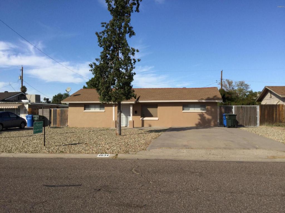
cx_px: 142
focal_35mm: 31
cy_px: 106
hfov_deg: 58.4
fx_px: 255
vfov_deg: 45.4
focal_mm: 3.3
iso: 25
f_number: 2.4
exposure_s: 1/1431
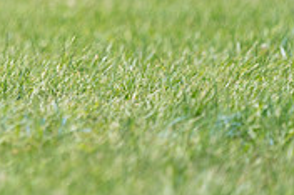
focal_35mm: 1333
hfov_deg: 1.5
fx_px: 10876
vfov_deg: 1.0
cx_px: -139
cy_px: -79
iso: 800
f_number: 6.3
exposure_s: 1/4000
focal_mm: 404
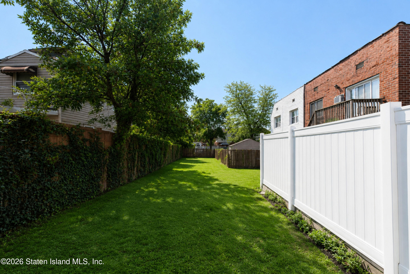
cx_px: 205
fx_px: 171
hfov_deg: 100.4
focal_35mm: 15
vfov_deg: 77.3
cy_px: 137
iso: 250
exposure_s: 1/160
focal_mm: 10
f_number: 8
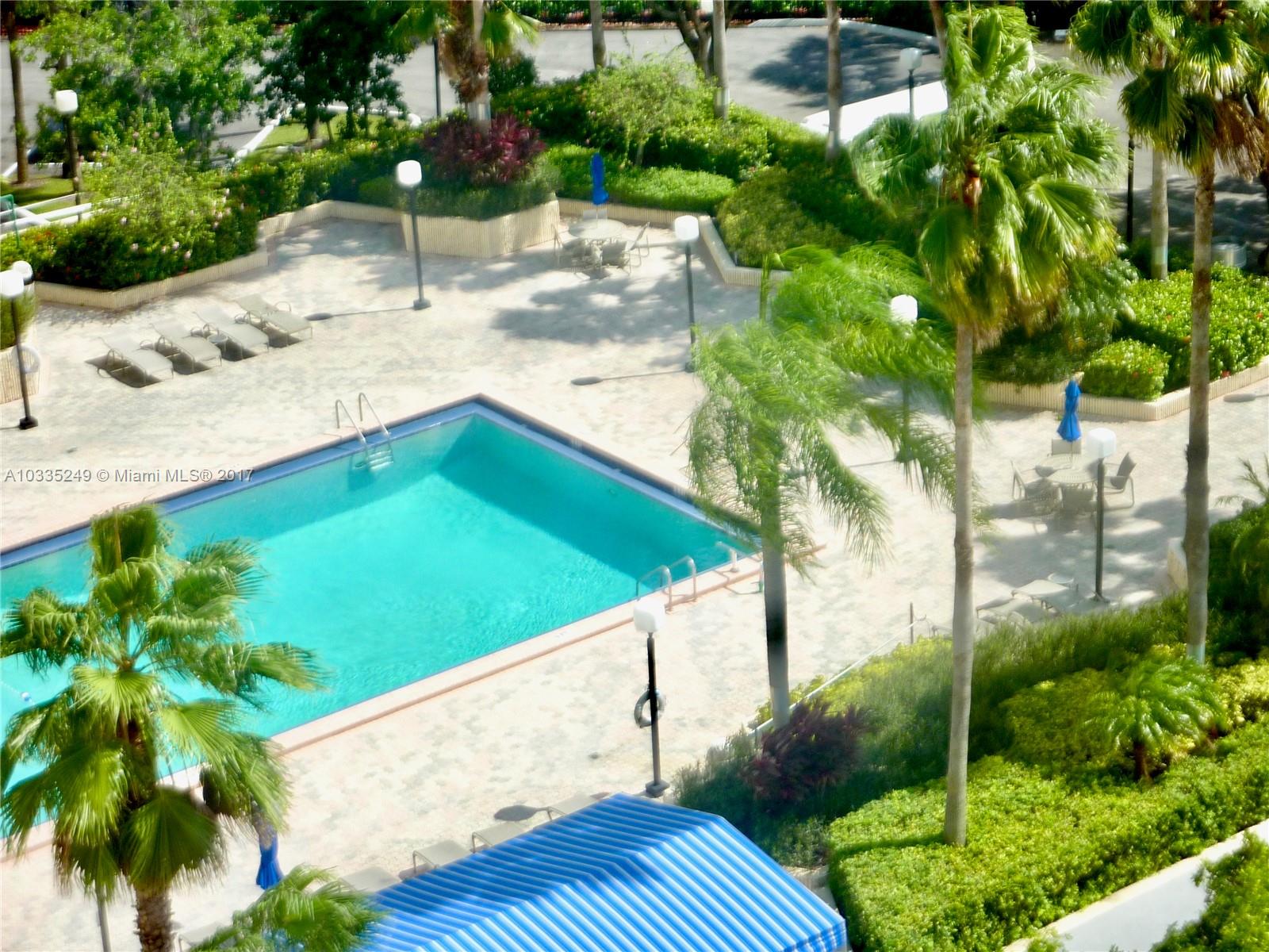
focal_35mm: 90
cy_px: 476
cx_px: 634
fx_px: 3299
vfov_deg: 16.4
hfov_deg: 21.8
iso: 80
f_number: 4.3
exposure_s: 1/320
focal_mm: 14.7
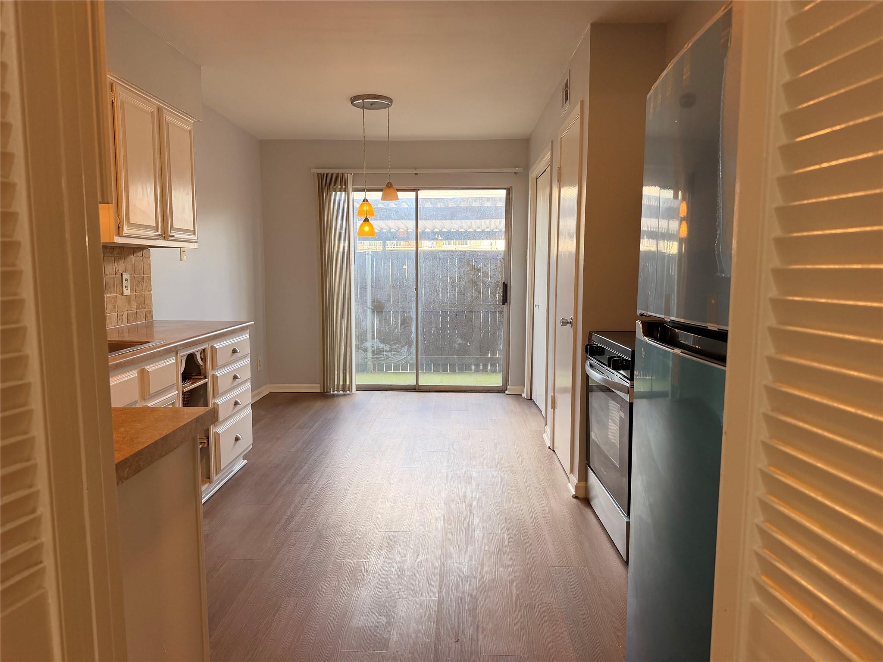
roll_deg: +1.0
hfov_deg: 71.6
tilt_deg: -8.0
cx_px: 442
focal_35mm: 24
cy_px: 331
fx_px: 612
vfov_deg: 56.8
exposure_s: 1/149
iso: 160
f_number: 1.78
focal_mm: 6.76
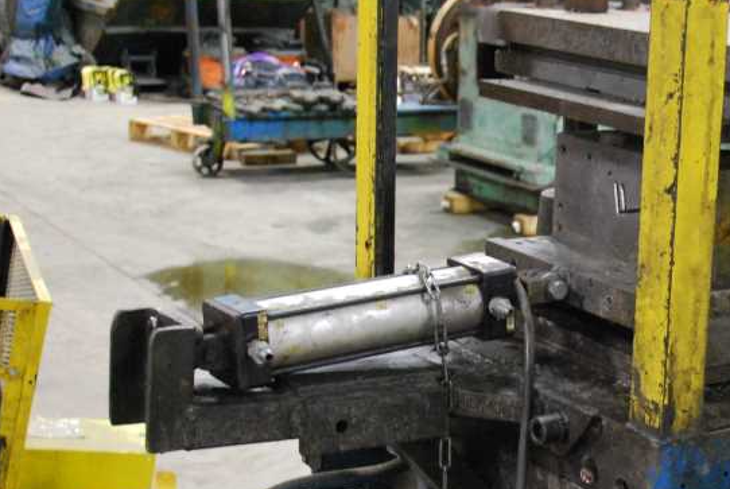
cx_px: 645
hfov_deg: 26.8
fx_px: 1482
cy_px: 312
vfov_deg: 18.7
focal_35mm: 73
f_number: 3.8
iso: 1600
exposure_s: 1/20
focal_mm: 22
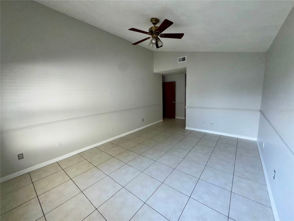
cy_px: 110
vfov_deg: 85.7
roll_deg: +1.8
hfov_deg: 102.1
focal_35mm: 14
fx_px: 119
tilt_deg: -9.5
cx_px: 147
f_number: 2.2
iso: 160
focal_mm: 2.22
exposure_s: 1/121
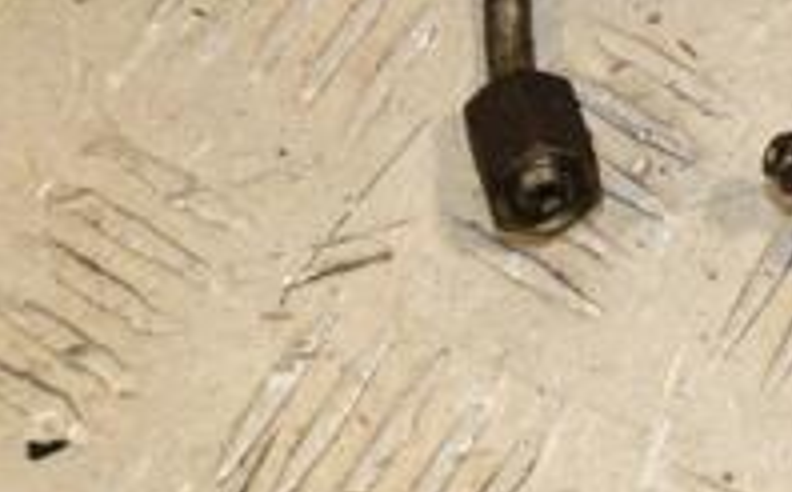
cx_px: 1192
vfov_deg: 6.6
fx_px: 4202
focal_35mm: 195
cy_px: -232
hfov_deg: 10.4
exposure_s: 1/200
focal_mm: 42
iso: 800
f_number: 11
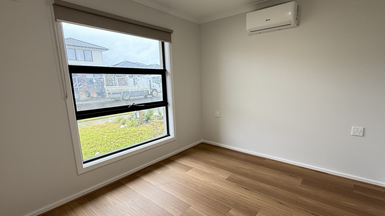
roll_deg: +1.0
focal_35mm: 18
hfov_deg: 92.4
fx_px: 184
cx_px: 209
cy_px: 113
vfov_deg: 61.0
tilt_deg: -9.9
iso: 125
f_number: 2.2
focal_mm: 2.22
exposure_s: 1/100
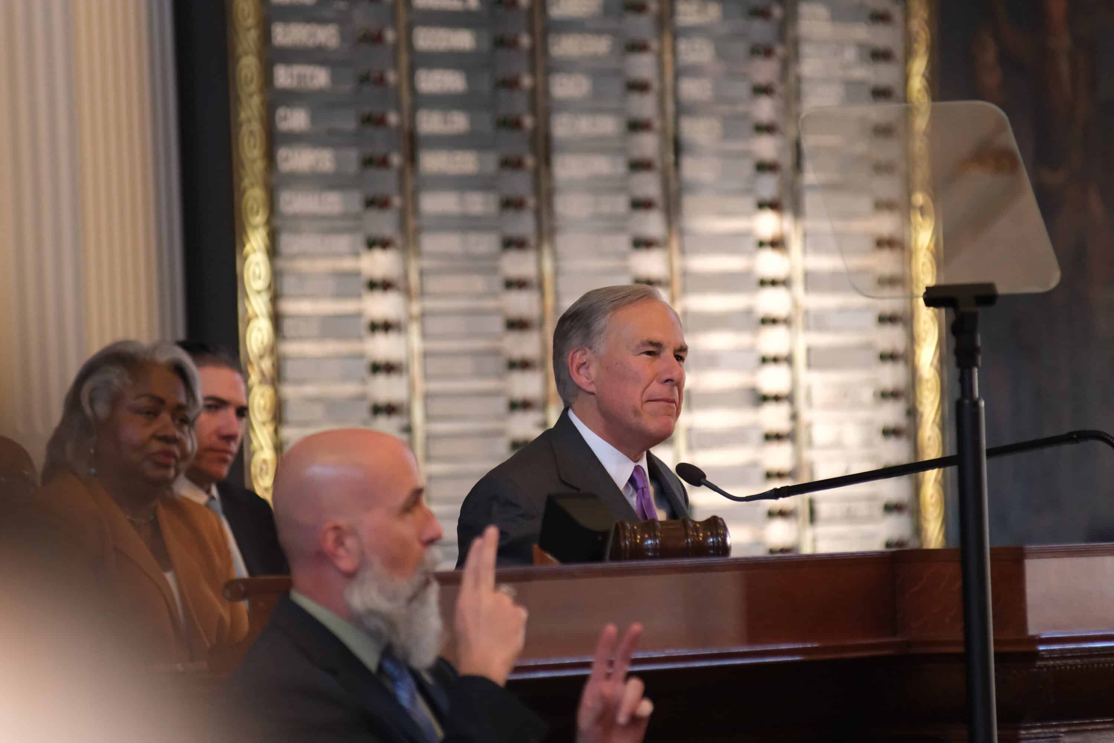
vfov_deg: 4.6
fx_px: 9283
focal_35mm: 300
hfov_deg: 6.9
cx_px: 557
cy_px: 372
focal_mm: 200
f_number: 3.2
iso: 5000
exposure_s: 1/500
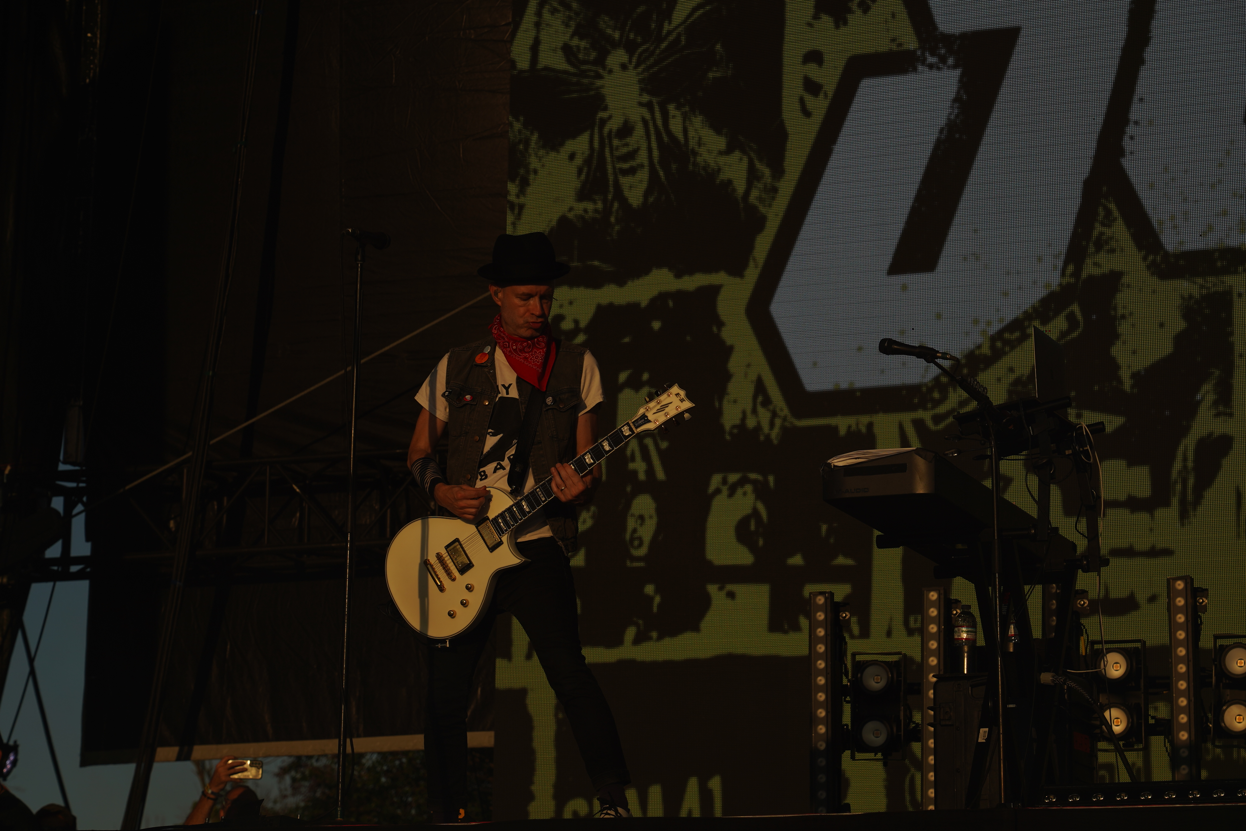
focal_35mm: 105
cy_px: 416
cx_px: 623
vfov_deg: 13.0
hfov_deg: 19.5
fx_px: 3634
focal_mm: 105
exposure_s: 1/1000
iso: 100
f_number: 8
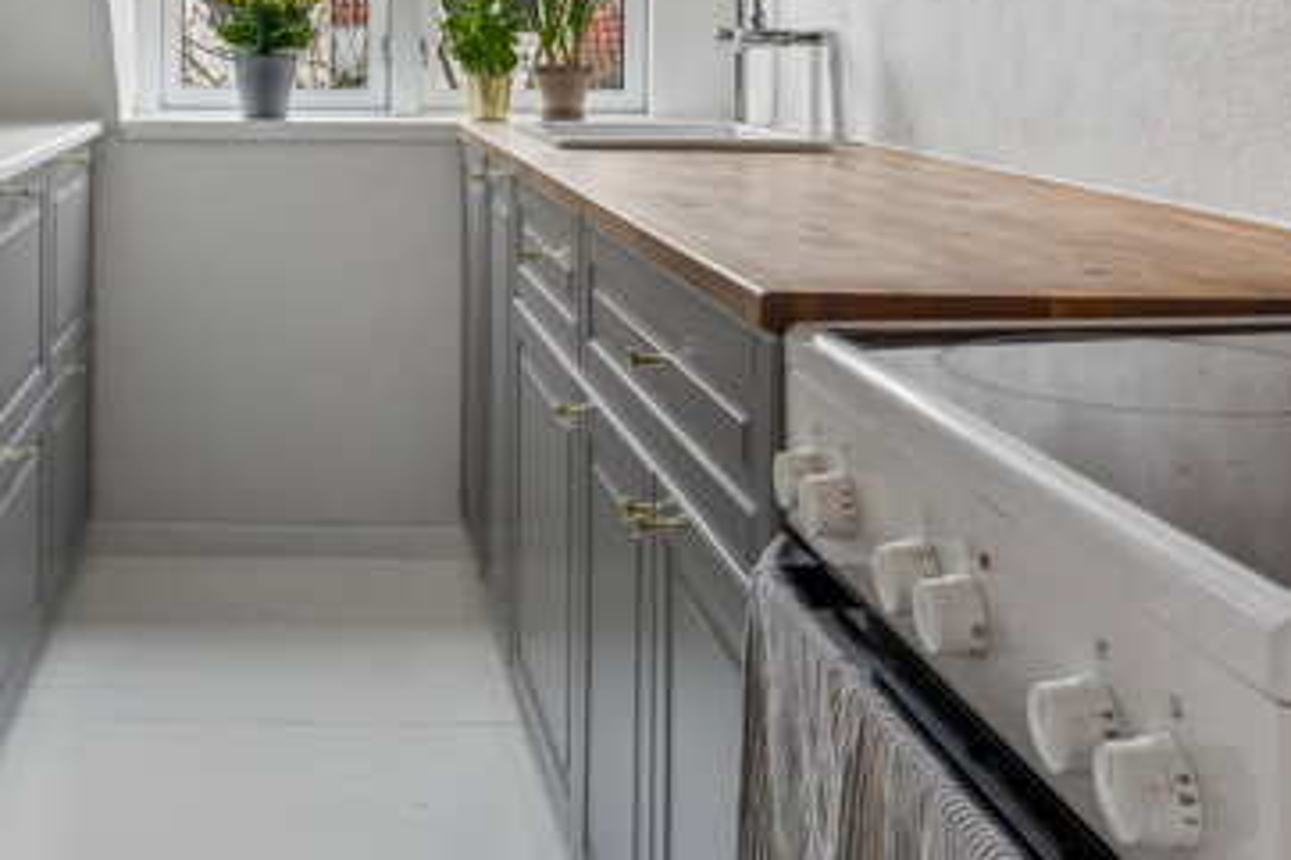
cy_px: 70
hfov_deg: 43.8
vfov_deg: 29.7
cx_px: 314
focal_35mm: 43
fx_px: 1545
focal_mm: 13
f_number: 8
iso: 500
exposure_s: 1/3.33
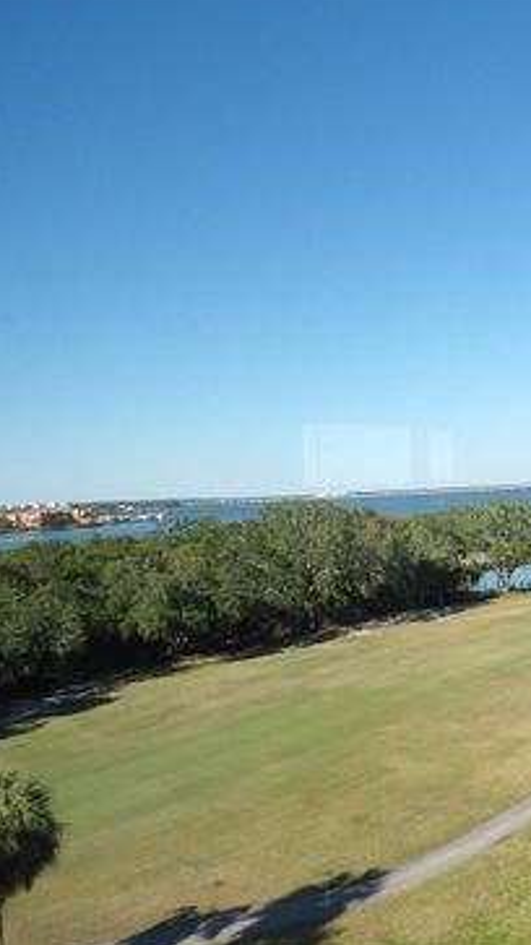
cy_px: 467
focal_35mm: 36
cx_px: 474
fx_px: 902
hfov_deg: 31.3
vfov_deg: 55.3
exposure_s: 1/901
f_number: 3.2
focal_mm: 4.3
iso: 100
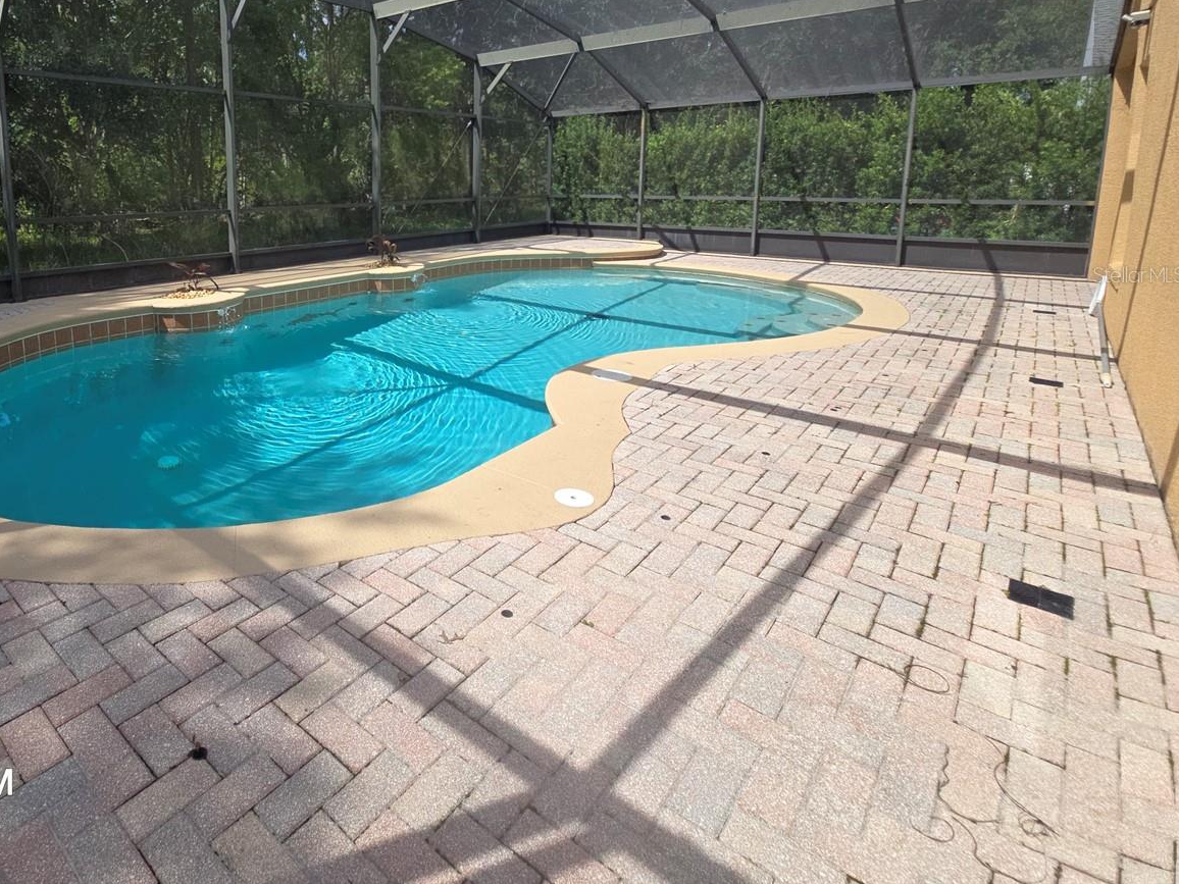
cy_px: 274
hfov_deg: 84.1
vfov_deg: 69.0
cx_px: 373
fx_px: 613
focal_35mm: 18
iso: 50
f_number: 2.2
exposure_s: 1/1441
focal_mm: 2.2
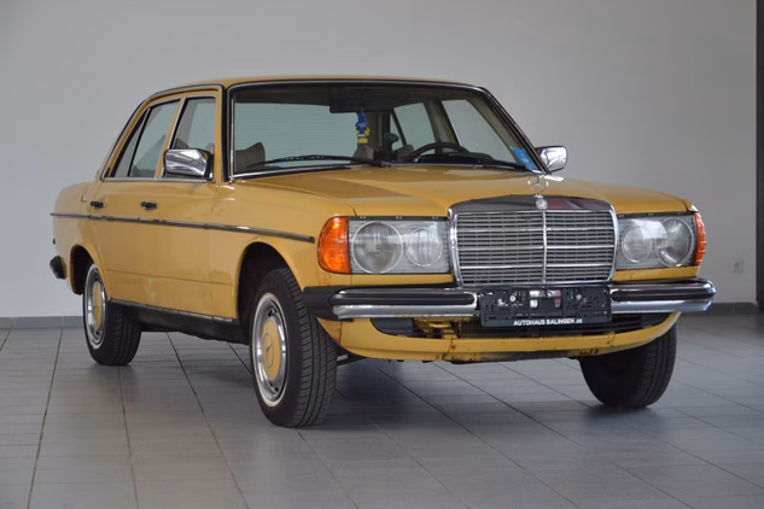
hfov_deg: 21.7
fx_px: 1995
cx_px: 385
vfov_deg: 14.6
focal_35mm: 94
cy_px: 253
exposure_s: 1/80
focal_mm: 62
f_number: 5.3
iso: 400
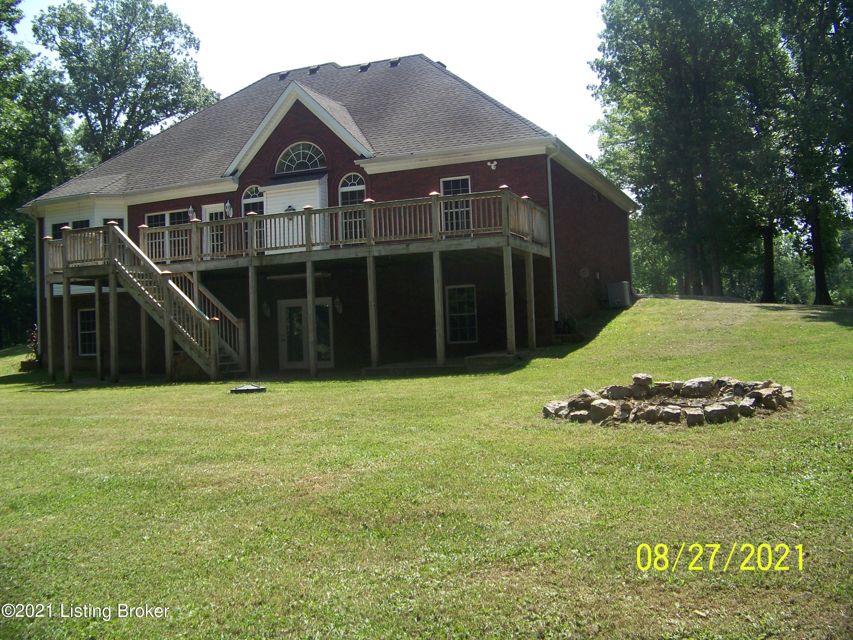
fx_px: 887
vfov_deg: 39.7
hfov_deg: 51.4
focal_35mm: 36
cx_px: 426
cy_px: 320
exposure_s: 1/500
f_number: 2.8
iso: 64
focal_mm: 5.85
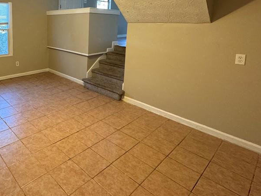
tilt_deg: -9.1
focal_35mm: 24
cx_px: 48
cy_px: 48
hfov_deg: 64.4
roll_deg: -0.5
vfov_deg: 54.1
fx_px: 181
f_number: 2.2
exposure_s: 1/60
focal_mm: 2.22
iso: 400
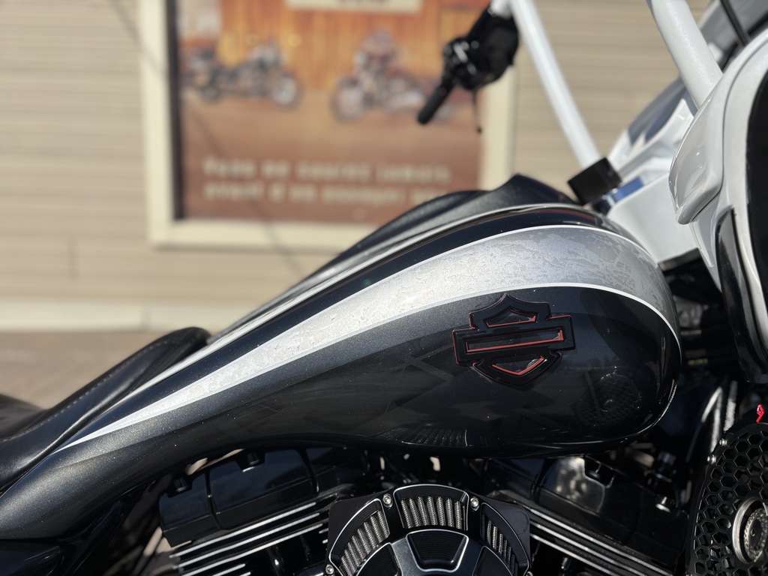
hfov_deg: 67.3
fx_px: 577
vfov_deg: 53.1
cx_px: 384
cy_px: 288
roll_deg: -0.7
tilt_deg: -9.4
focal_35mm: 26
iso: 50
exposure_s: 1/5952
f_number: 1.6
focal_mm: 5.96
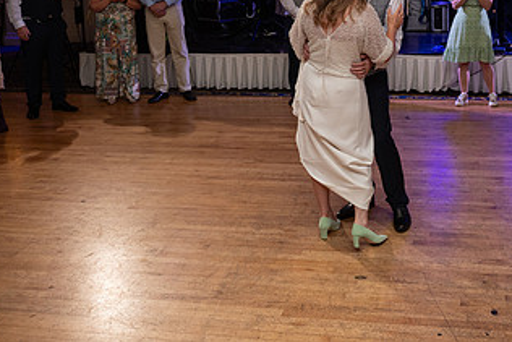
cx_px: 369
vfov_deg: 29.2
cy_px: 30
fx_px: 626
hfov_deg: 43.4
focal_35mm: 44
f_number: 3.5
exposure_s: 1/160
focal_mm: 24
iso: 500
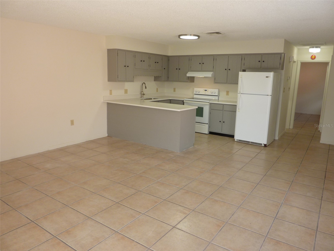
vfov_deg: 54.9
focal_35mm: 25
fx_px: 241
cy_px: 126
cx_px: 167
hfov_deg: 69.4
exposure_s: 1/30
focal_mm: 4.1
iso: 100
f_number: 3.3
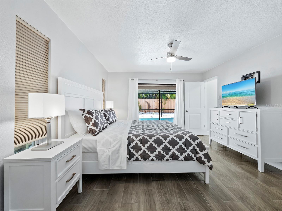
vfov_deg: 85.7
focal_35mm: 14
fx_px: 114
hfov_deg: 102.1
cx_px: 141
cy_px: 106
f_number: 11
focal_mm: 7
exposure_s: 1/2.5
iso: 400
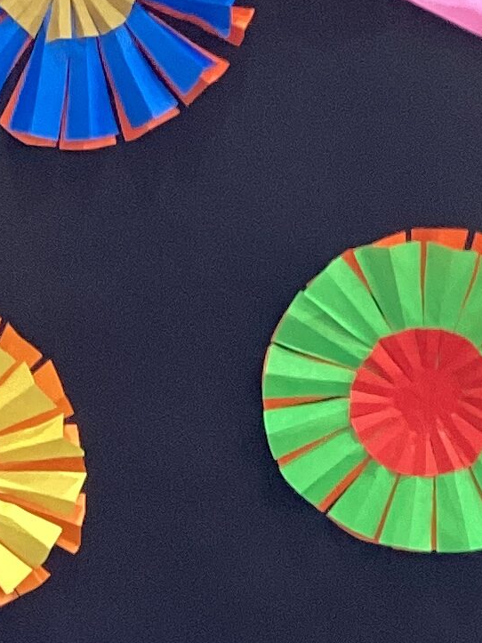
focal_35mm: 140
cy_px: 422
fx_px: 2600
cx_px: 394
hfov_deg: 10.6
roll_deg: -3.3
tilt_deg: -15.2
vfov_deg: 14.1
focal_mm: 3.3
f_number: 2.4
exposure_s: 1/50
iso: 125
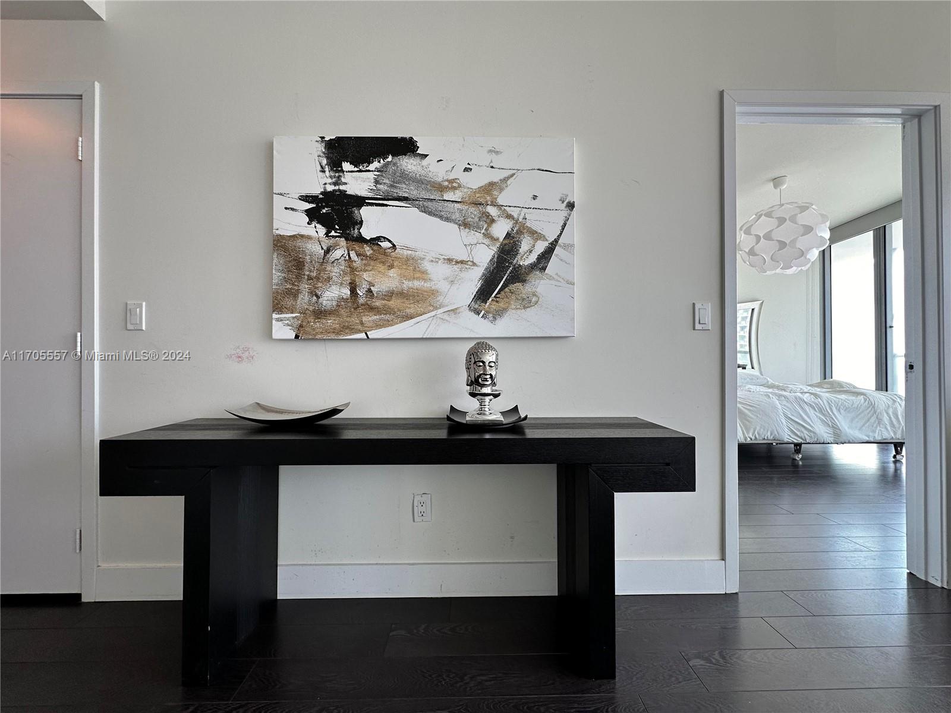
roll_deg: -0.2
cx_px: 476
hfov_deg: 102.1
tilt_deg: +0.4
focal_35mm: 14
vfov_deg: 85.7
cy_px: 356
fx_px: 385
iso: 80
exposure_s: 1/120
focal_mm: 2.22
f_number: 2.2
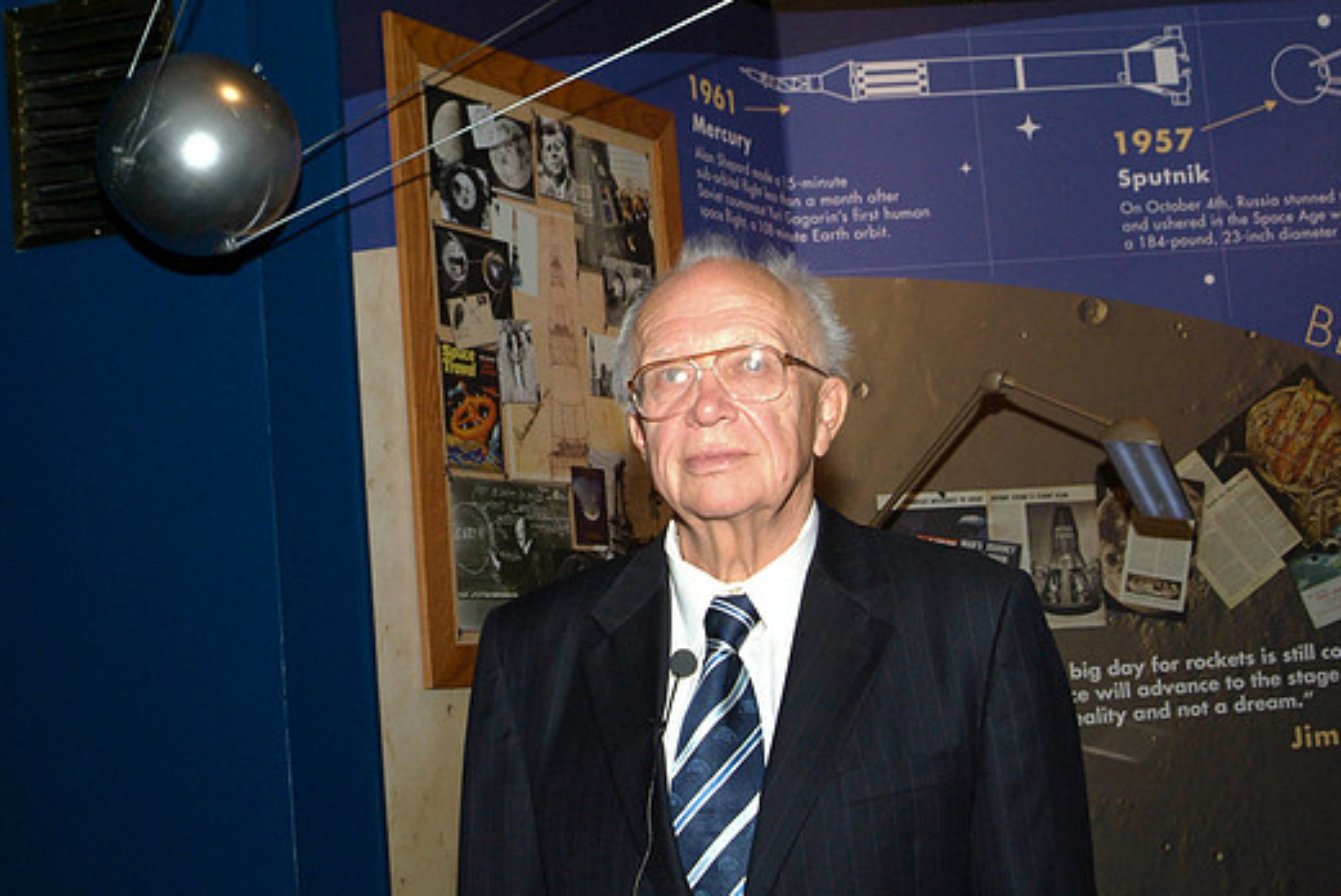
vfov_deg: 23.0
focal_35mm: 59
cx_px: 690
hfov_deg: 33.9
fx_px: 2199
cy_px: 424
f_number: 13
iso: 1600
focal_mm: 35
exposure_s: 1/60
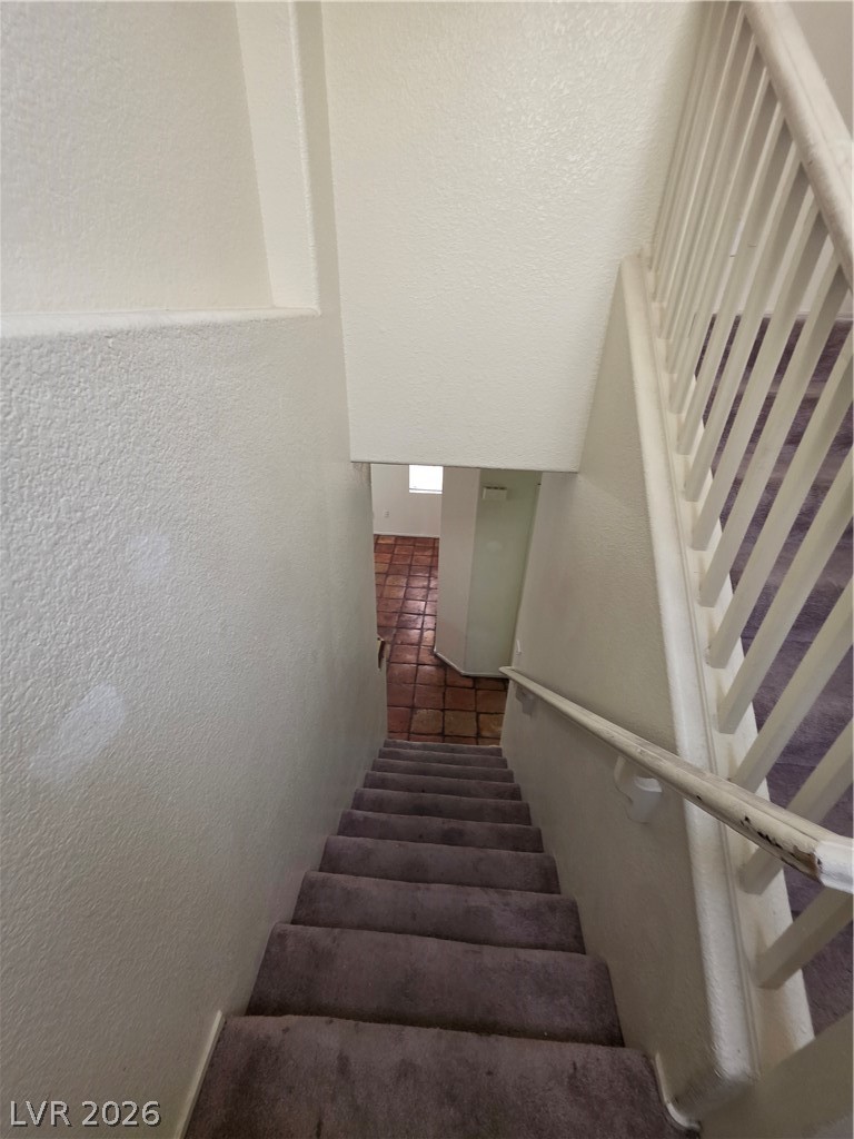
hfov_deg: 89.9
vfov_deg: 106.2
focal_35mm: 13
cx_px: 427
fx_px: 428
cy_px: 570
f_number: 1.9
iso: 250
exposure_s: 1/120
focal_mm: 2.2
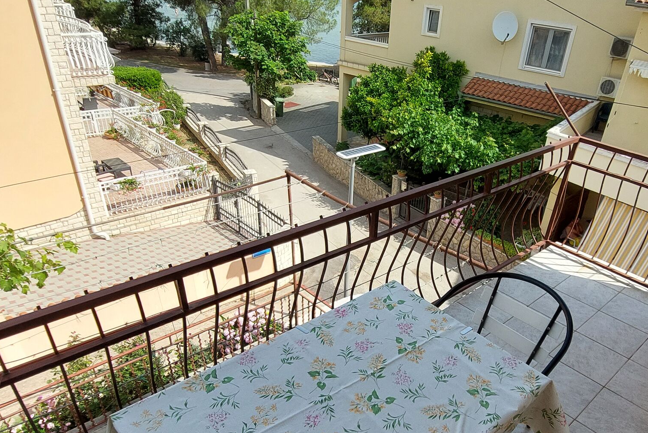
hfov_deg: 70.2
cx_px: 411
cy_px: 274
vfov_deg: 50.7
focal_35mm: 25
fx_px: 450
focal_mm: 1.74
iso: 50
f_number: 2.2
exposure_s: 1/1262
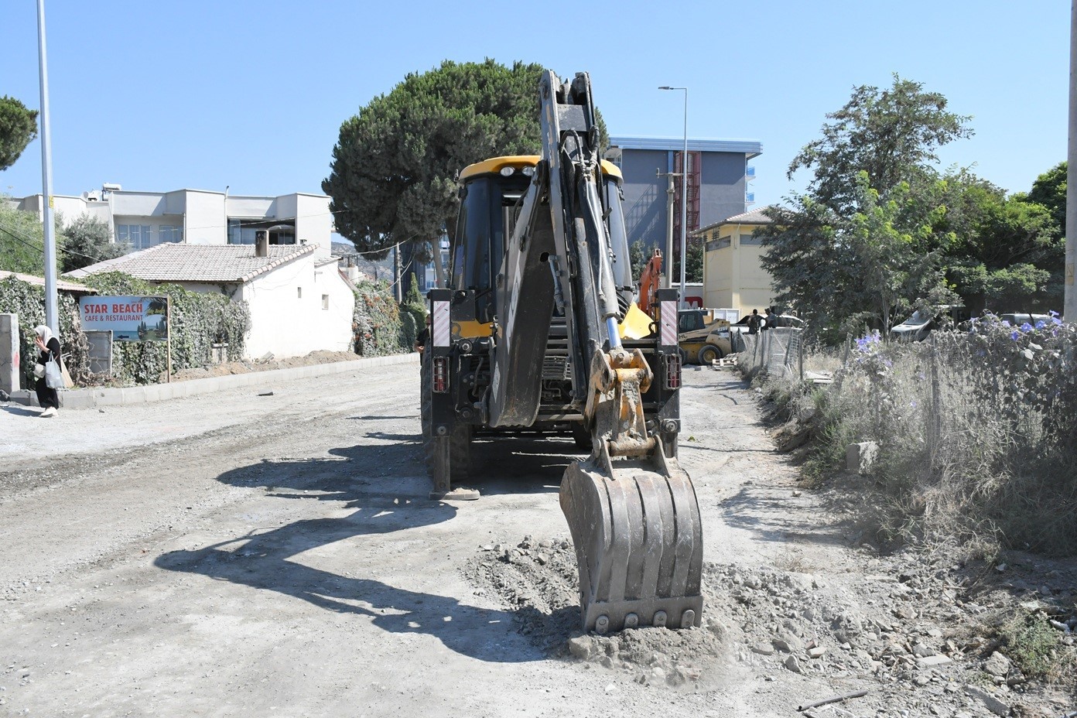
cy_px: 359
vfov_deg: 40.0
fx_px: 987
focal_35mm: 33
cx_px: 538
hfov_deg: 57.2
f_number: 8
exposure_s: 1/4000
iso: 1600
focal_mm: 22
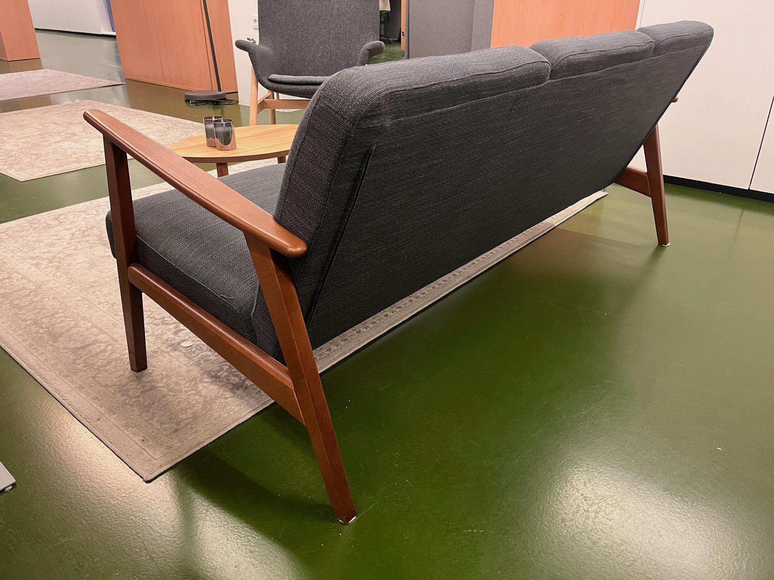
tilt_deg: -26.7
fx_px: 581
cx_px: 387
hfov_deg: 67.3
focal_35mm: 26
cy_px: 290
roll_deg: +0.5
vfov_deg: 53.1
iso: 400
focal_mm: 5.1
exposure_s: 1/50
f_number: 1.6
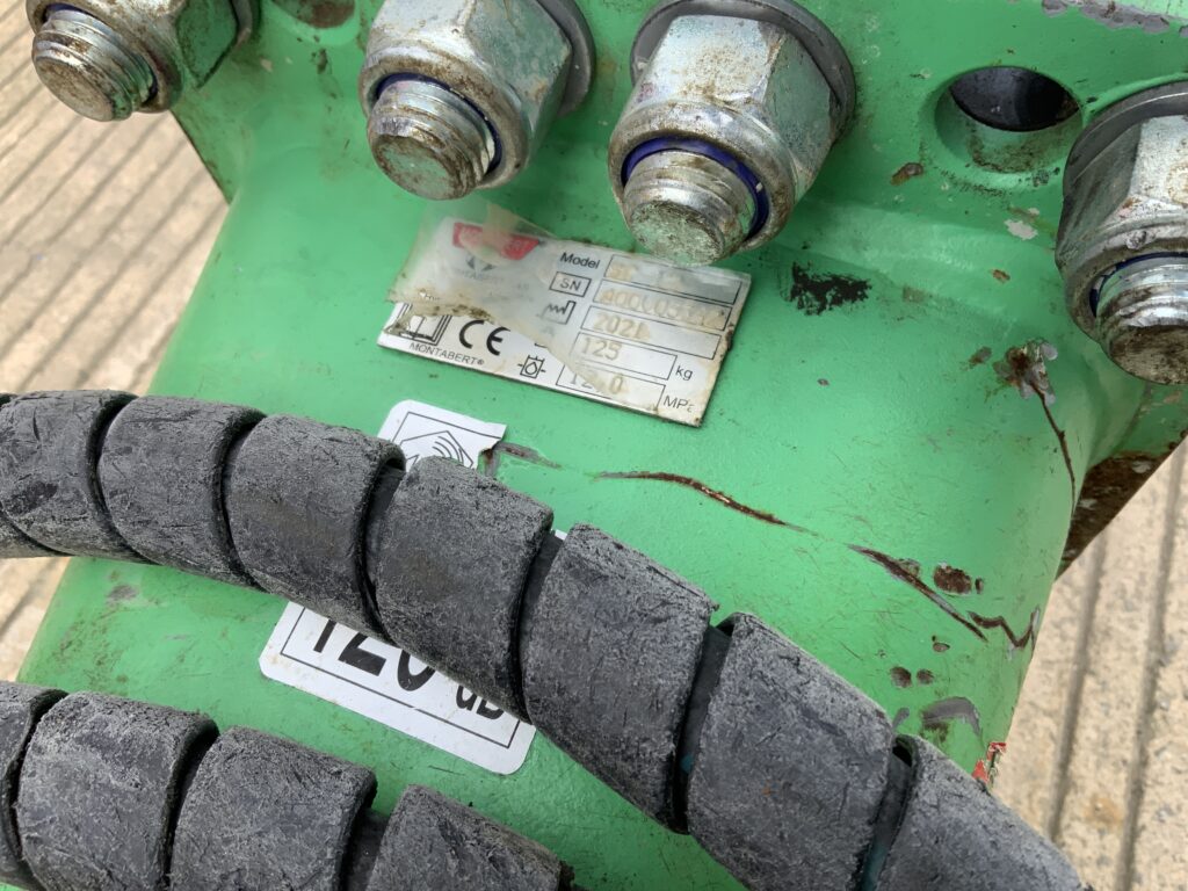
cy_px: 446
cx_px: 594
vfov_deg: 48.2
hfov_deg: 61.7
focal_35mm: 29
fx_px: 995
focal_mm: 3
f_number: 1.8
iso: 16
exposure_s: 1/650
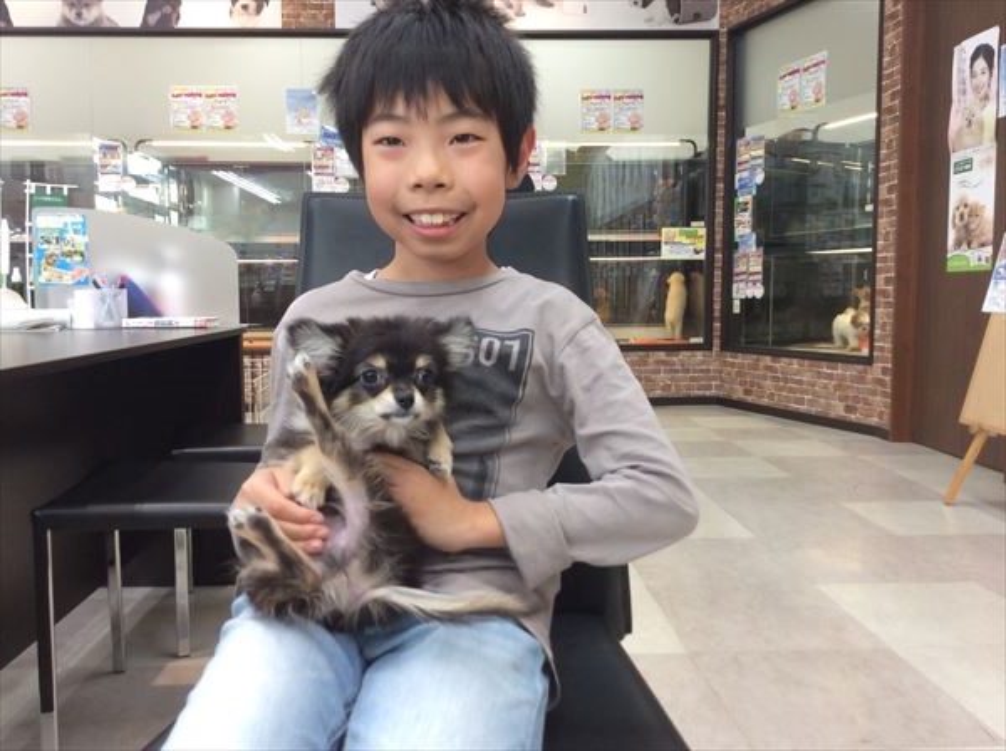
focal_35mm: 32
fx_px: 928
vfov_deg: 44.0
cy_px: 376
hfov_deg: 56.9
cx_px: 503
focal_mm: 3.3
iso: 50
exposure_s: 1/24
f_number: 2.4
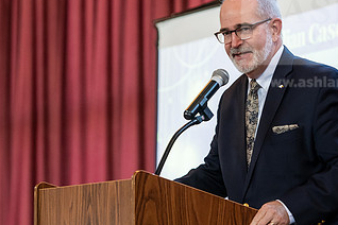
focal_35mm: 204
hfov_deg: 10.1
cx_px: 209
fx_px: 1915
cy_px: 105
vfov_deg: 6.7
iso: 2500
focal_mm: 112
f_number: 3.2
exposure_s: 1/200
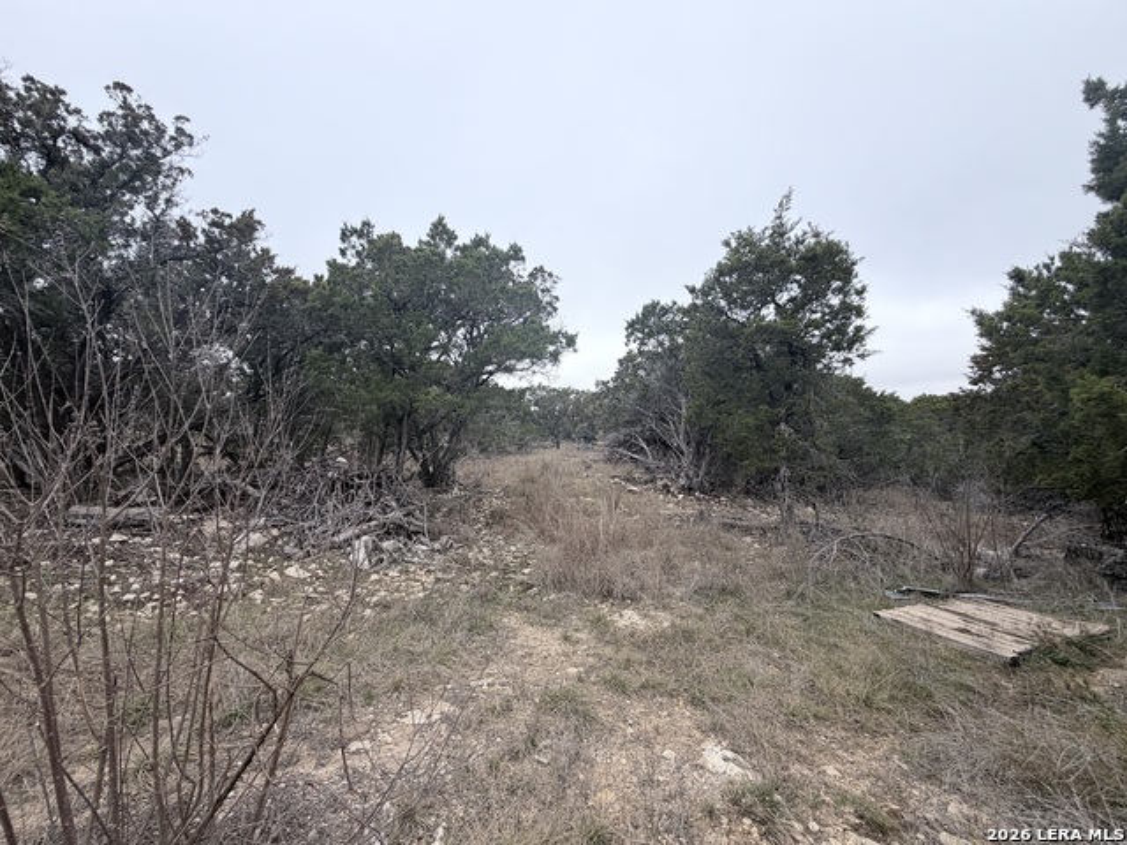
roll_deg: +2.9
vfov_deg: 85.7
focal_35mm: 14
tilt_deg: -0.1
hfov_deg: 102.1
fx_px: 456
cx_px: 564
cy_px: 422
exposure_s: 1/502
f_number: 2.2
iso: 50
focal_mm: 2.22
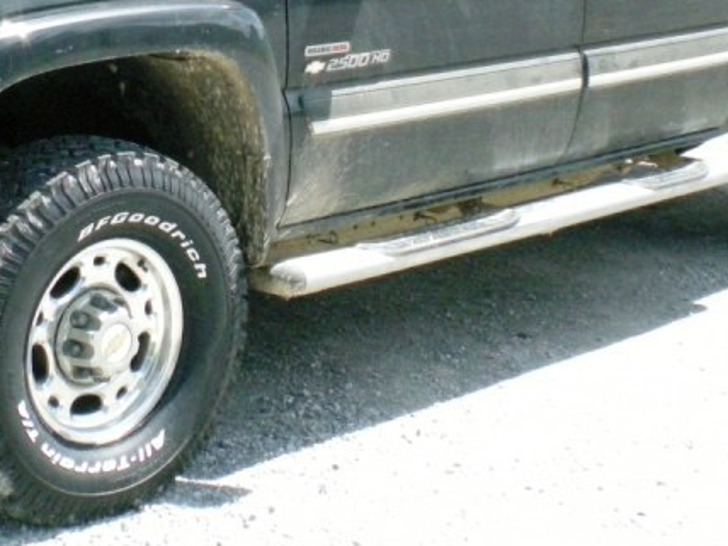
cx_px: 223
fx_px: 1914
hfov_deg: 21.4
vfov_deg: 16.0
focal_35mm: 91
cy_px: 15
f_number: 4.6
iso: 400
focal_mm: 6.3
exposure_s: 1/1000
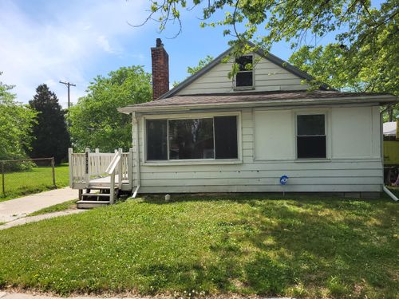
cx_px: 200
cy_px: 150
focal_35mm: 26
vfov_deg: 53.1
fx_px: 300
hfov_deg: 67.3
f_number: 1.8
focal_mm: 5.4
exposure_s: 1/2145
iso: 40
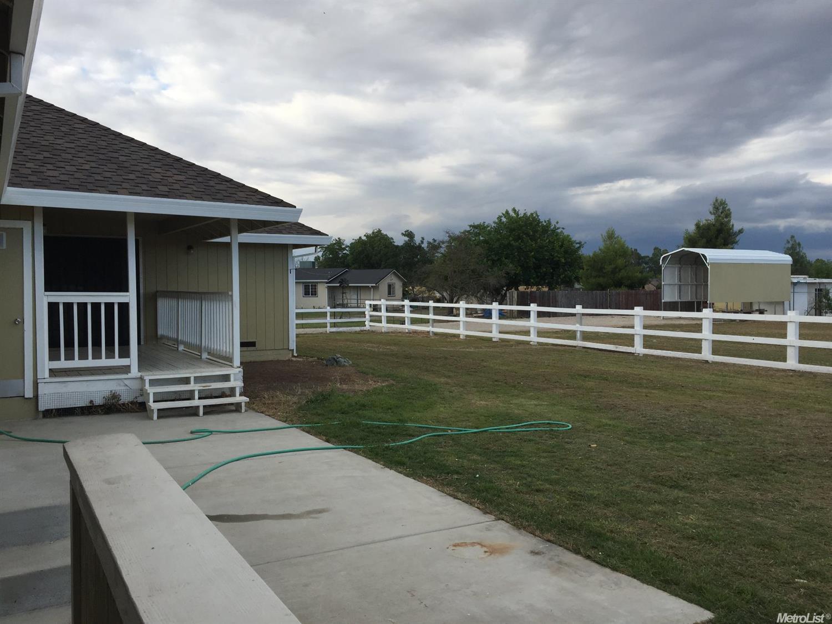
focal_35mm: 29
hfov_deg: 61.7
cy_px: 312
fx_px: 697
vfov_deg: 48.2
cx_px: 416
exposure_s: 1/1068
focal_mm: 4.15
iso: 32
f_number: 2.2
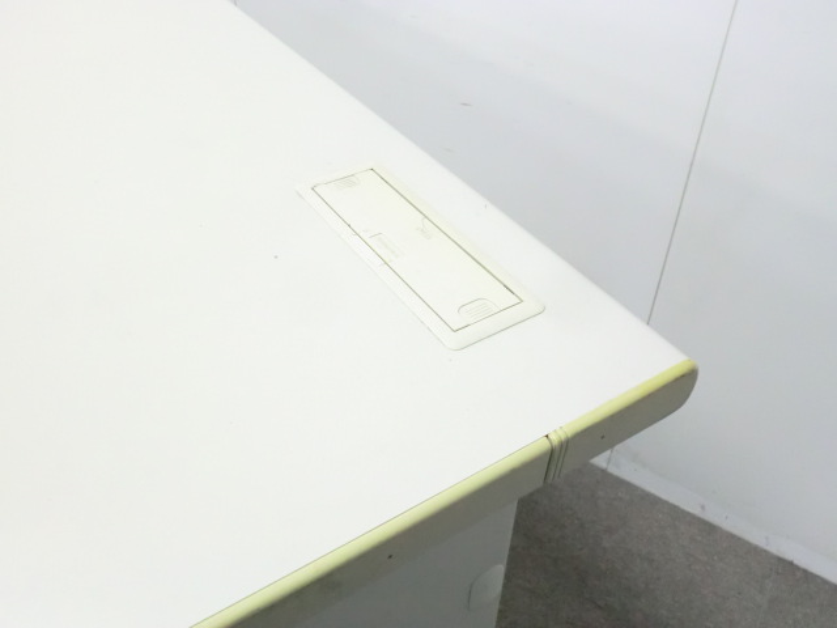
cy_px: 314
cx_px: 418
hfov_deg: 56.8
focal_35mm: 32
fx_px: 774
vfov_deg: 44.2
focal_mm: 5.8
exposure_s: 1/40
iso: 800
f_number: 3.5
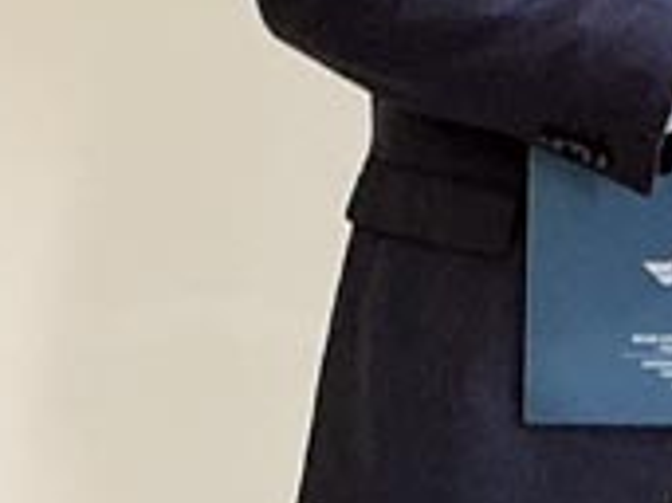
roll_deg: +0.3
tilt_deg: -8.5
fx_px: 3957
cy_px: 28
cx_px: 1301
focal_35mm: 204
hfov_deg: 9.2
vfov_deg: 7.2
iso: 32
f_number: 1.8
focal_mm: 3
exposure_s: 1/120
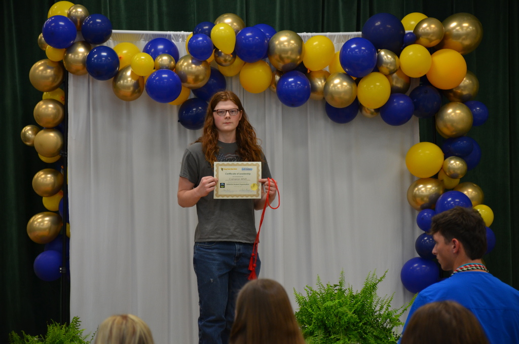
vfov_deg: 7.9
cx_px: 260
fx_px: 2503
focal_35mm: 174
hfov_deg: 11.8
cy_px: 172
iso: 800
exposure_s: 1/30
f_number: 5.6
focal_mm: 116
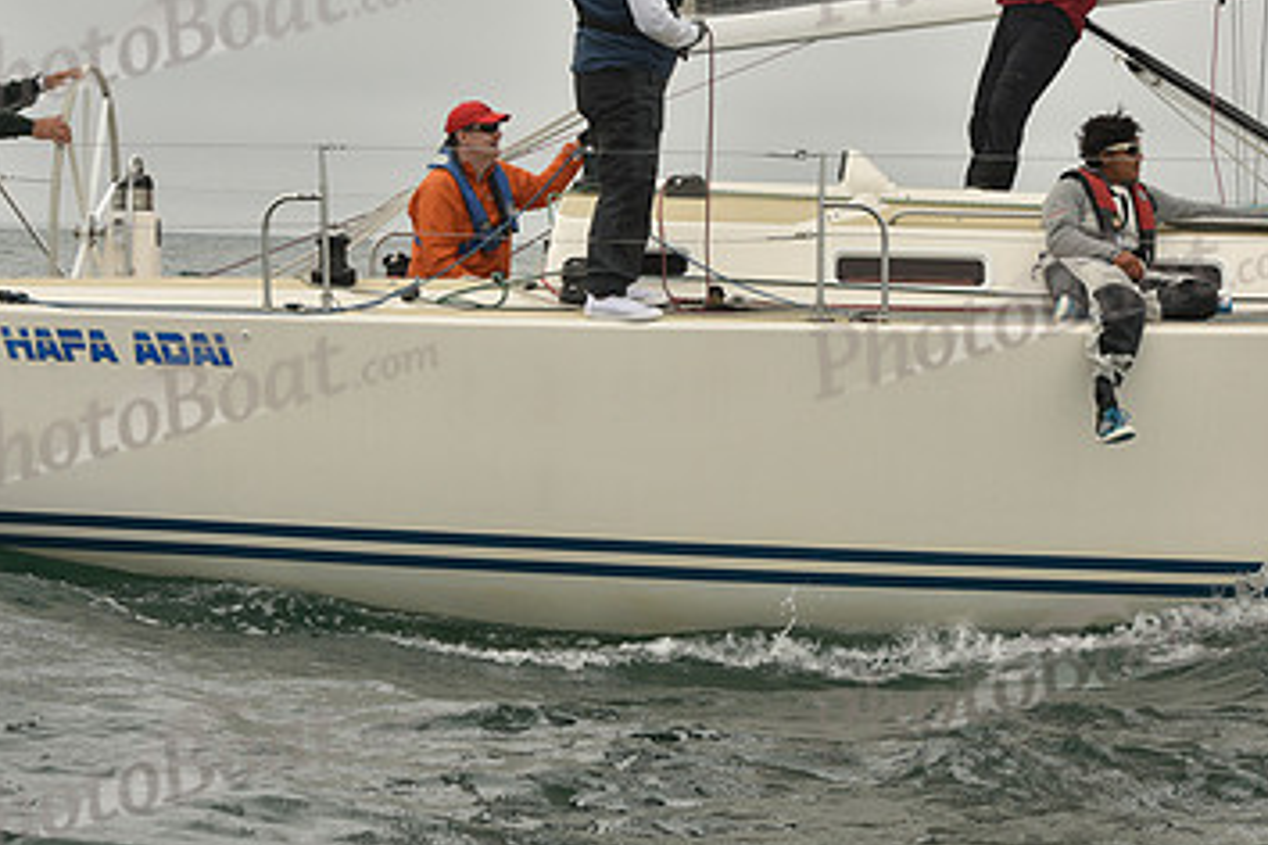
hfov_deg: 16.7
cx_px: 627
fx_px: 4332
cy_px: 170
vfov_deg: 11.1
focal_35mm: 123
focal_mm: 75
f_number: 10
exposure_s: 1/800
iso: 320
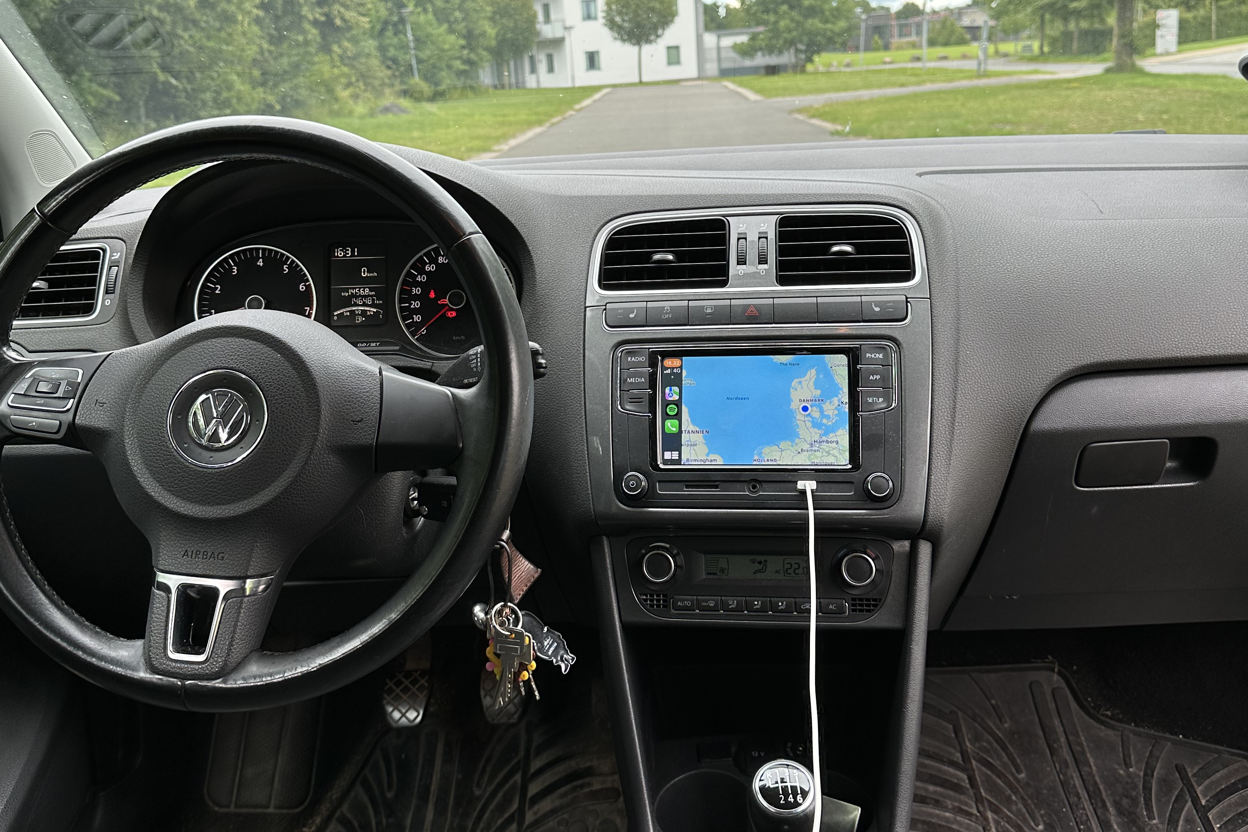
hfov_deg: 55.8
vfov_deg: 38.7
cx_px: 616
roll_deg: +2.7
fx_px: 1179
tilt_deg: -13.0
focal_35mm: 34
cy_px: 330
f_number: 1.78
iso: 80
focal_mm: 6.86
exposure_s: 1/366
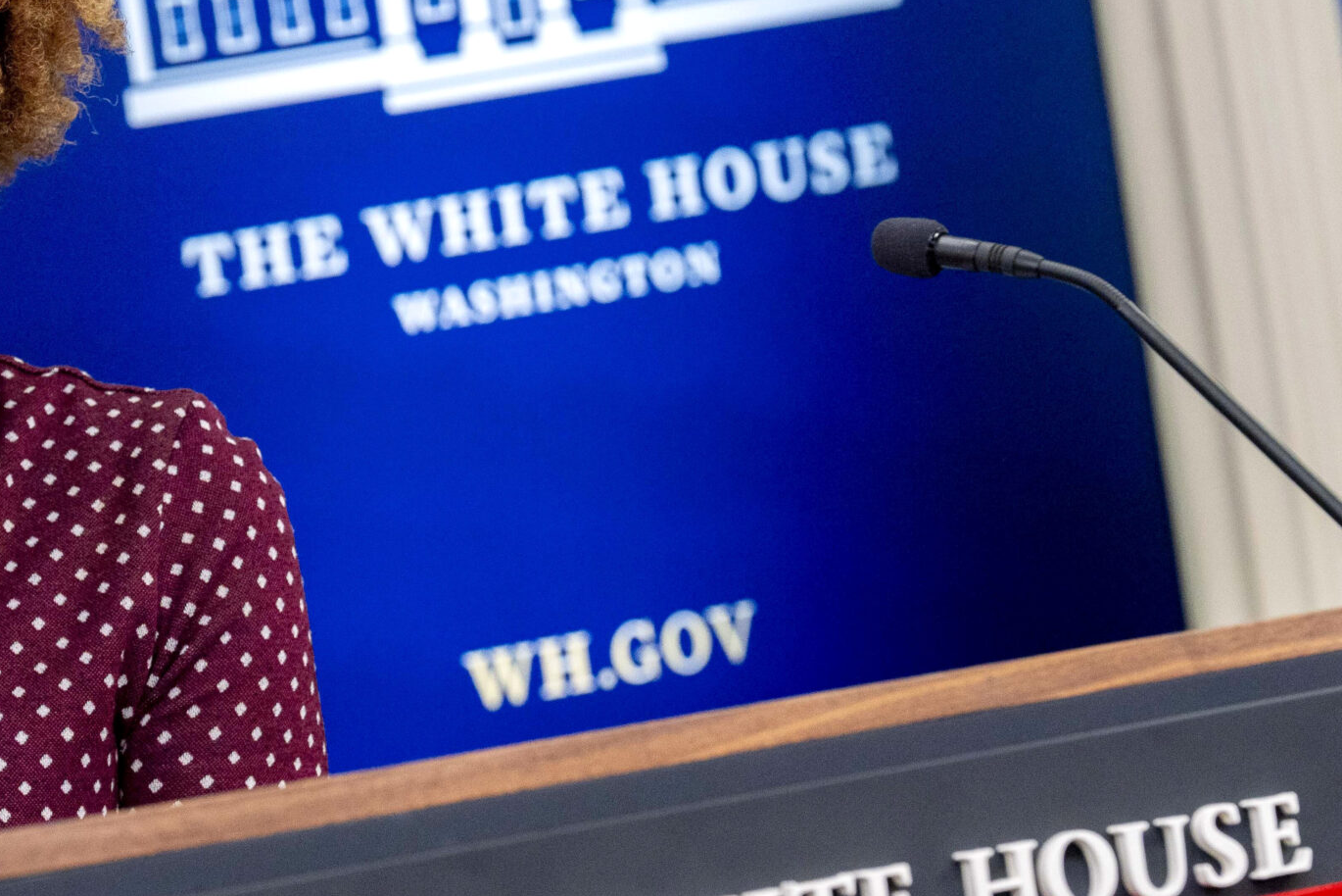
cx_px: 214
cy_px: 378
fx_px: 12676
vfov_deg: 4.0
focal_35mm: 340
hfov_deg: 6.1
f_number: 6.3
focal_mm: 182
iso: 3200
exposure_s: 1/250
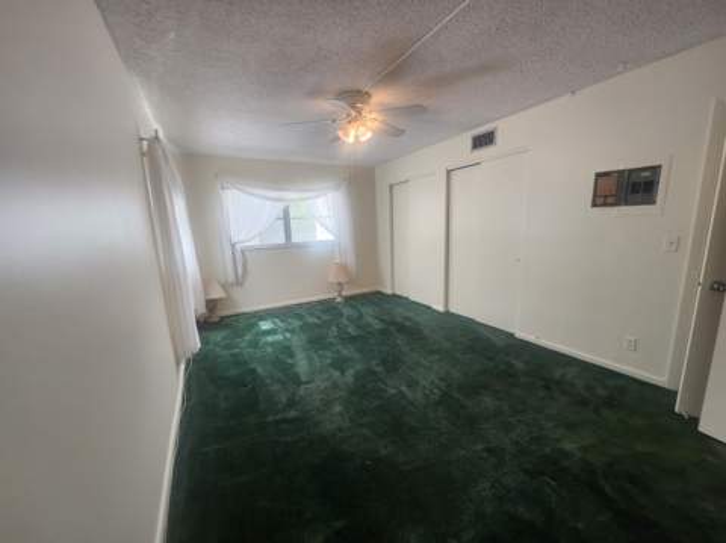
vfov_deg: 89.8
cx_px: 363
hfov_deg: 106.2
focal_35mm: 13
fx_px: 272
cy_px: 272
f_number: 2.2
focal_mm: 1.74
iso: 160
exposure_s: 1/60
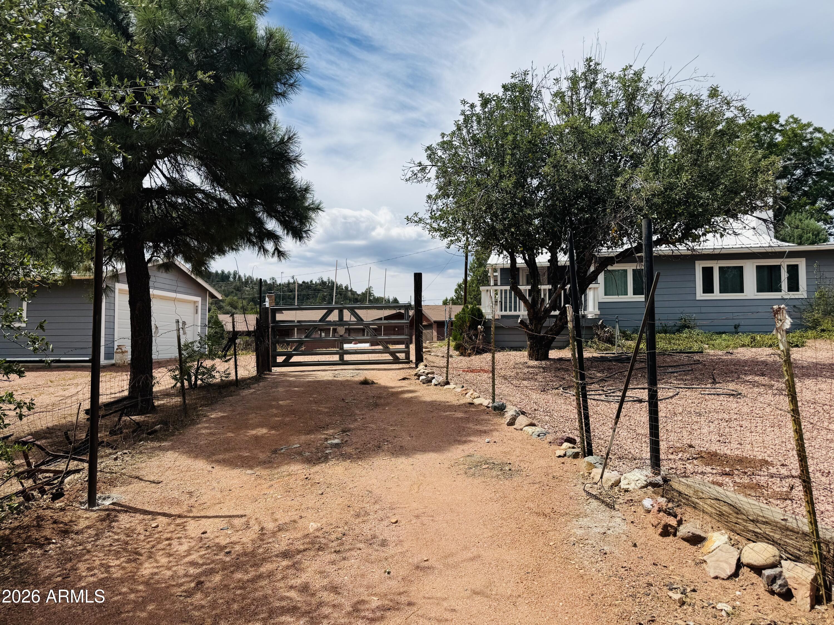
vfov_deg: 56.8
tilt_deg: +3.4
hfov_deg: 71.6
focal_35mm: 24
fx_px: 578
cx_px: 417
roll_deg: -0.3
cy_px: 312
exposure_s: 1/6410
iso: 80
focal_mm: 6.76
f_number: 1.78
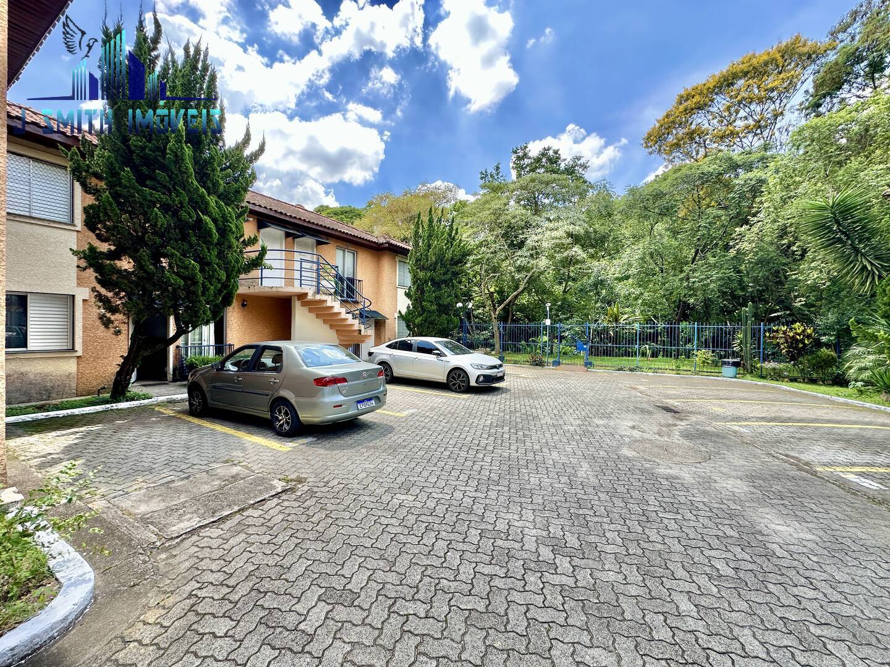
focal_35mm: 14
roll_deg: -1.0
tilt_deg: -0.7
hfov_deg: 102.1
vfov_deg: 85.7
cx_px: 445
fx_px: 360
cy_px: 334
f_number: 2.2
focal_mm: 2.22
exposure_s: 1/498
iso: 40
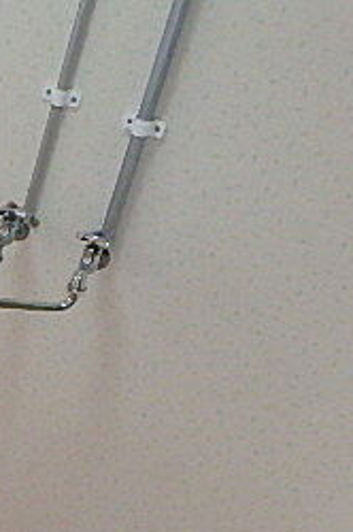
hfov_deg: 20.3
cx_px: -191
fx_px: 826
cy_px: 358
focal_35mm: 56
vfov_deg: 35.3
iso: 800
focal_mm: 3.7
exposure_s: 1/80
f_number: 3.5
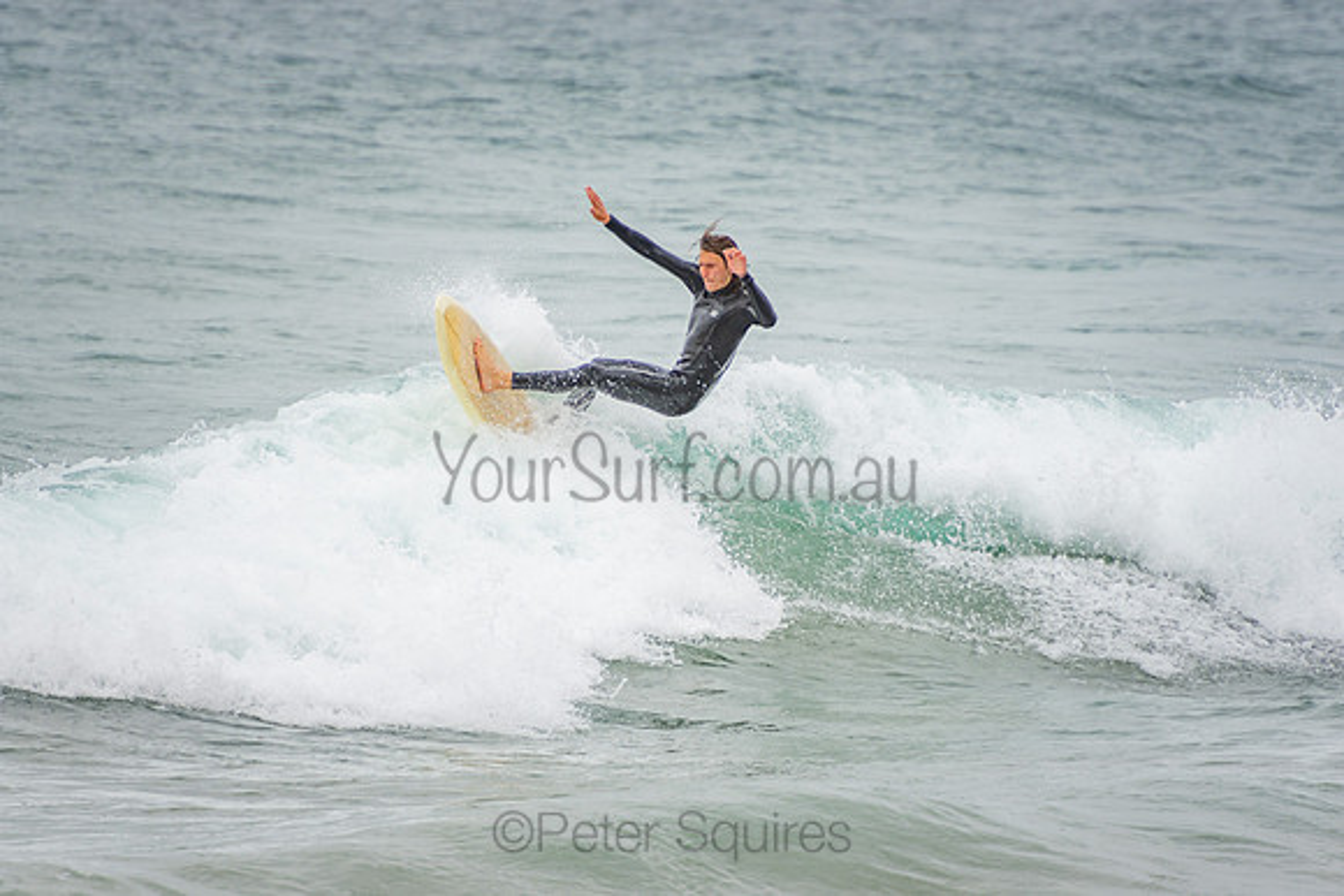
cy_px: 448
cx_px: 672
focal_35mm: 585
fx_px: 21844
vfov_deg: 2.4
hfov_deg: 3.5
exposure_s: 1/1600
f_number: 5.6
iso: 280
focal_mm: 390
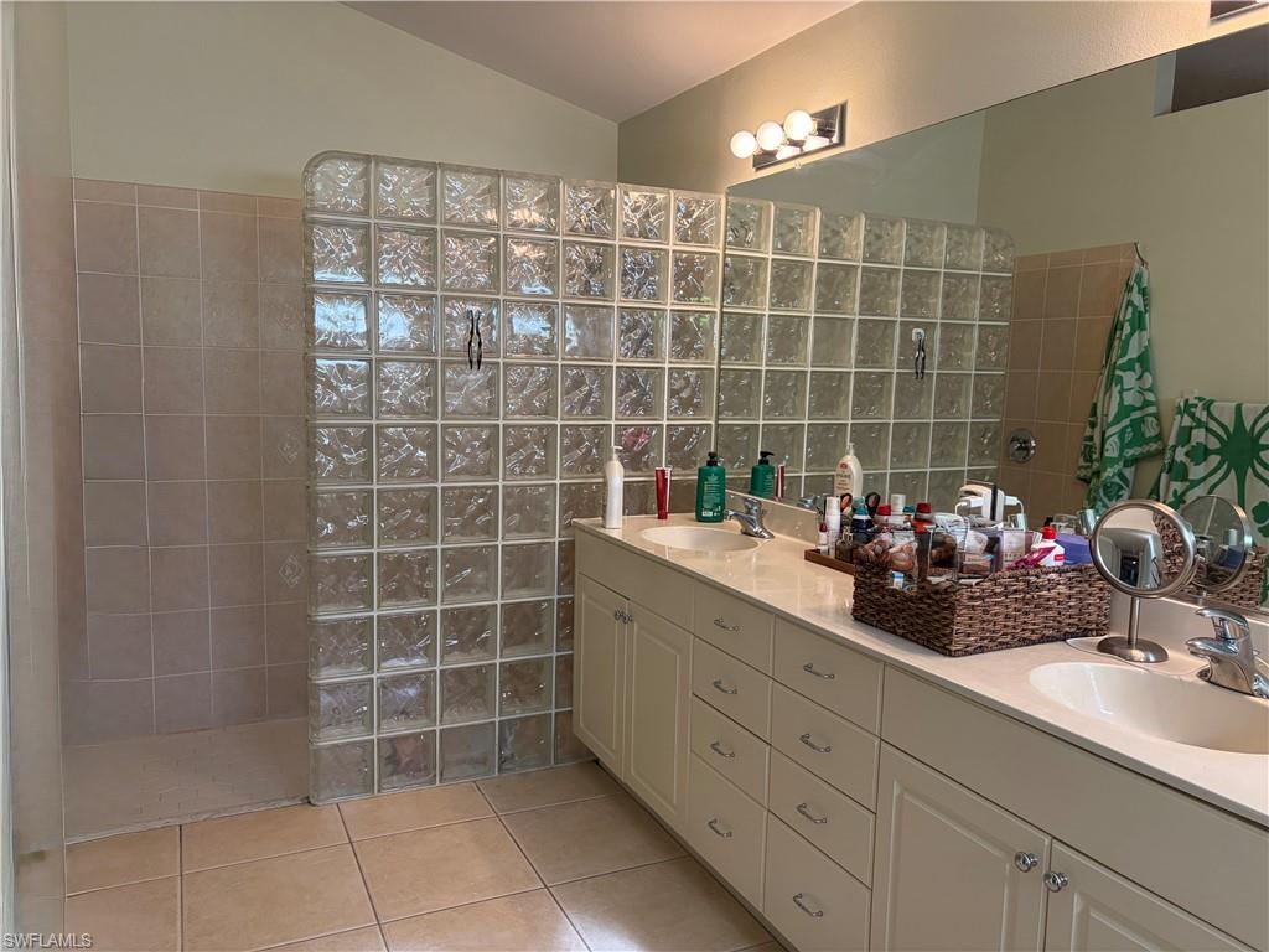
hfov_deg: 67.3
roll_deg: -2.5
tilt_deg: -6.1
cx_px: 634
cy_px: 476
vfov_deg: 53.1
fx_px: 953
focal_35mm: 26
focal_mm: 5.96
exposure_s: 1/120
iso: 160
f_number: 1.6
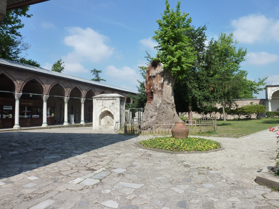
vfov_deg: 54.9
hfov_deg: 69.4
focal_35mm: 25
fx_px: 201
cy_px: 104
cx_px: 140
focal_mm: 4.1
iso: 125
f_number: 5
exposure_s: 1/400
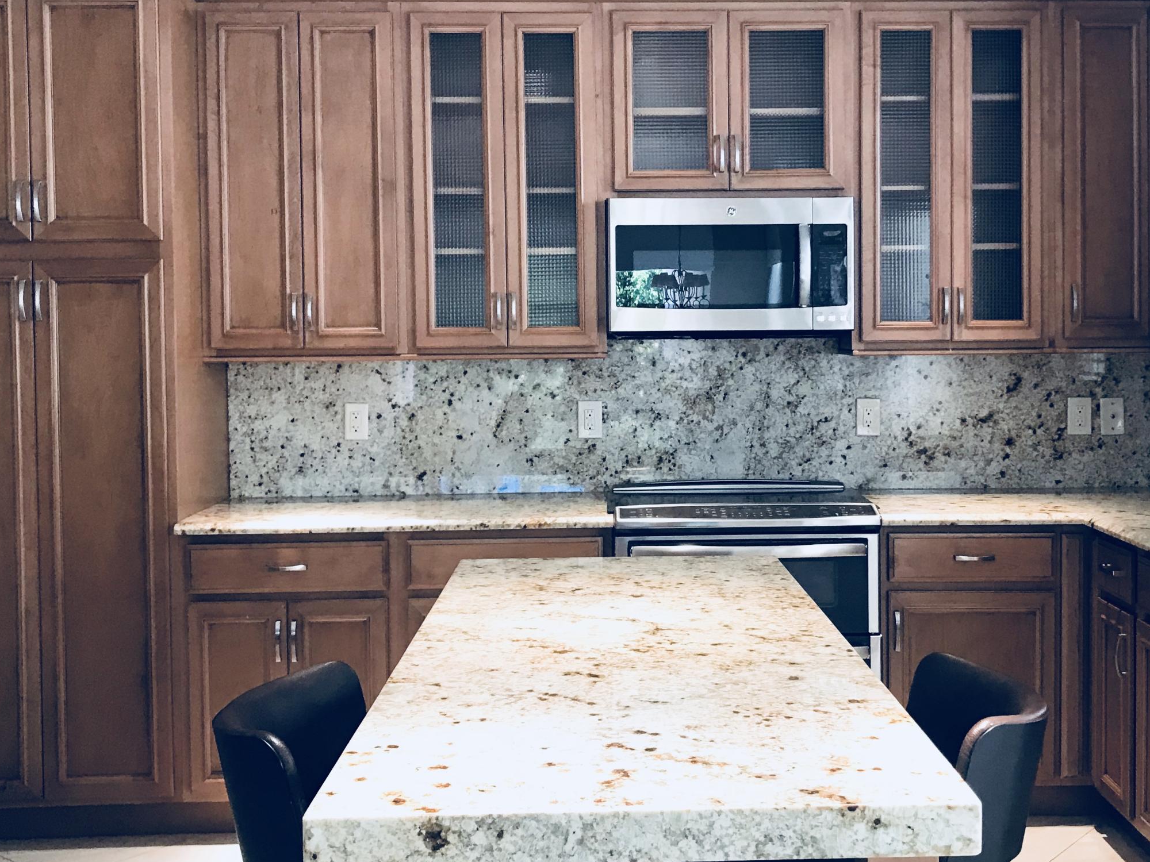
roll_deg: +1.4
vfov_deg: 34.3
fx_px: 1395
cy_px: 376
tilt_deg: -1.4
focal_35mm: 42
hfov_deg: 44.6
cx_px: 670
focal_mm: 3.99
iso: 32
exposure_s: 1/30
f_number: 1.8
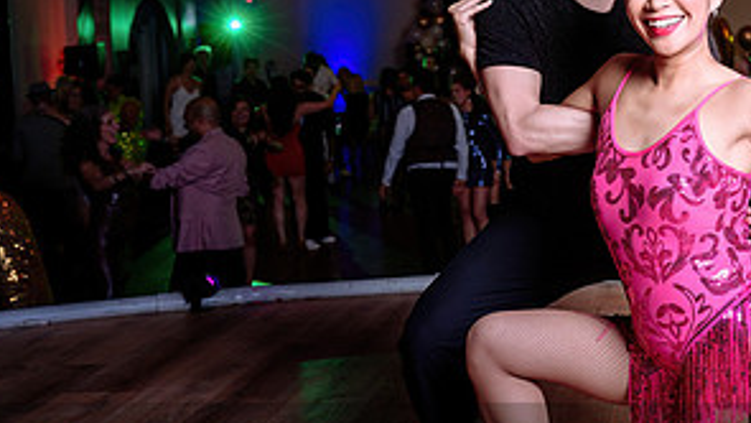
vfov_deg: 17.0
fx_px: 1414
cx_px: 782
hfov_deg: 27.7
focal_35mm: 71
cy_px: 140
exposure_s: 1/100
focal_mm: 30
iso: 500
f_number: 4
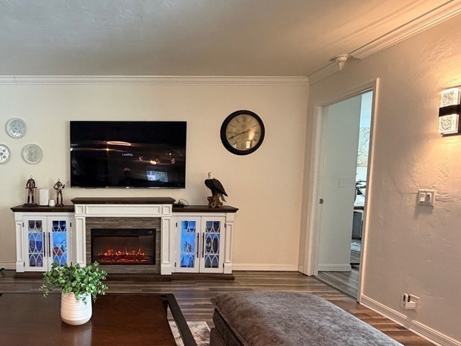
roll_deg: +0.5
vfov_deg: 58.6
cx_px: 119
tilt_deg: -4.2
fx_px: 306
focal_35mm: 23
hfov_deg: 69.4
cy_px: 201
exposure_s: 1/60
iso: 500
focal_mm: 2.22
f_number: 2.2
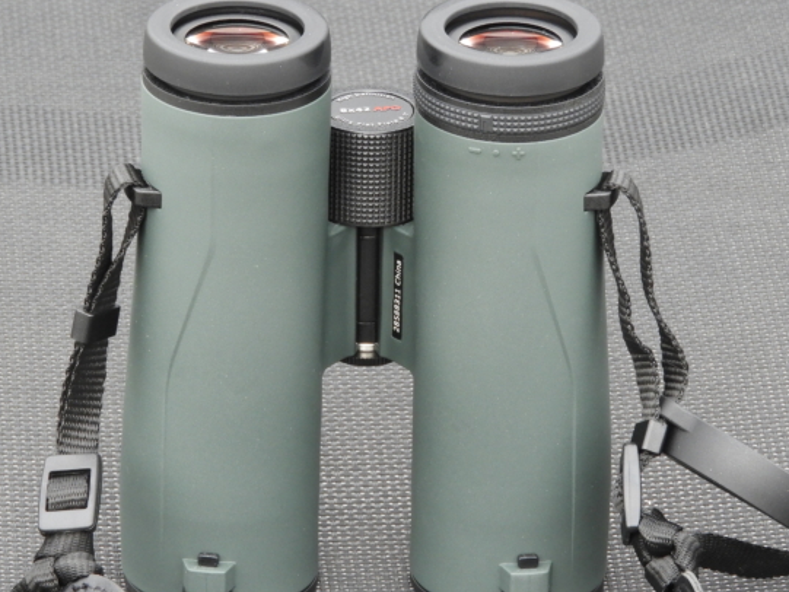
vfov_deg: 4.2
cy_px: 286
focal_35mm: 355
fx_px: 8093
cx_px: 334
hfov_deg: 5.6
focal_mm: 44.8
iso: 280
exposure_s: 1/125
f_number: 5.5
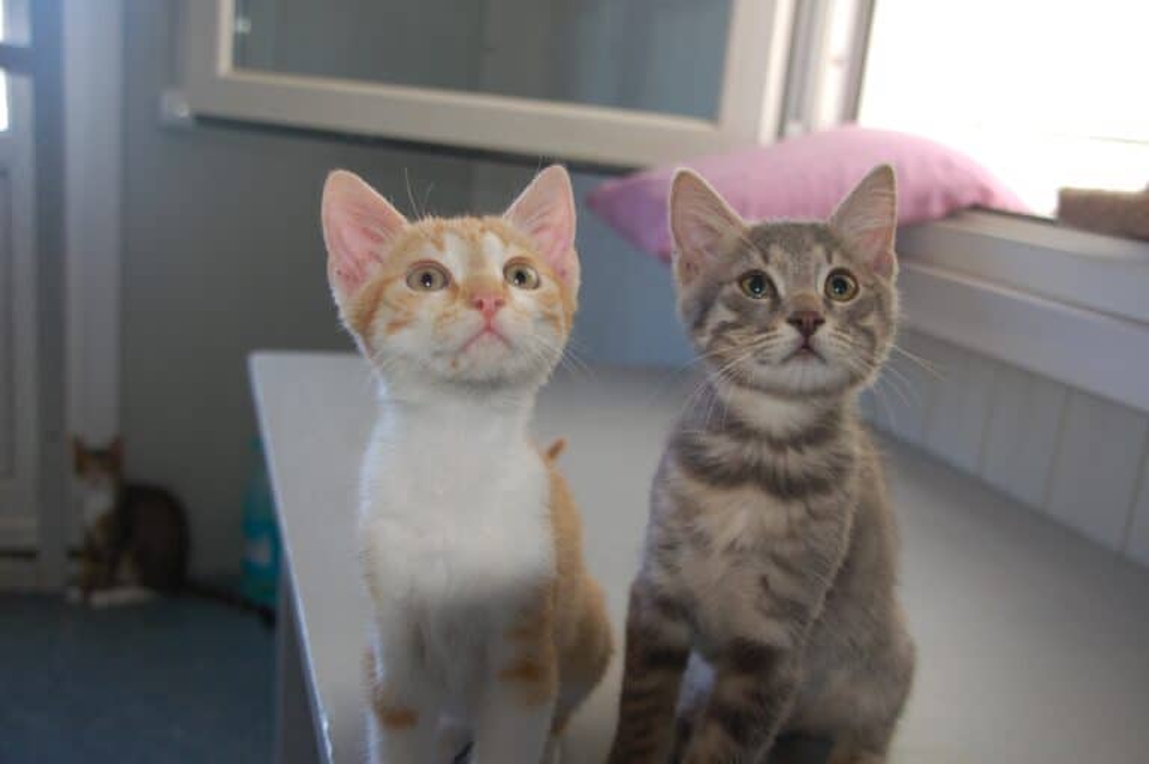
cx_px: 574
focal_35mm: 39
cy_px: 382
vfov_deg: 34.2
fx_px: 1244
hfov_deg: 49.6
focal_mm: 26
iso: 360
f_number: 4.2
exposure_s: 1/60
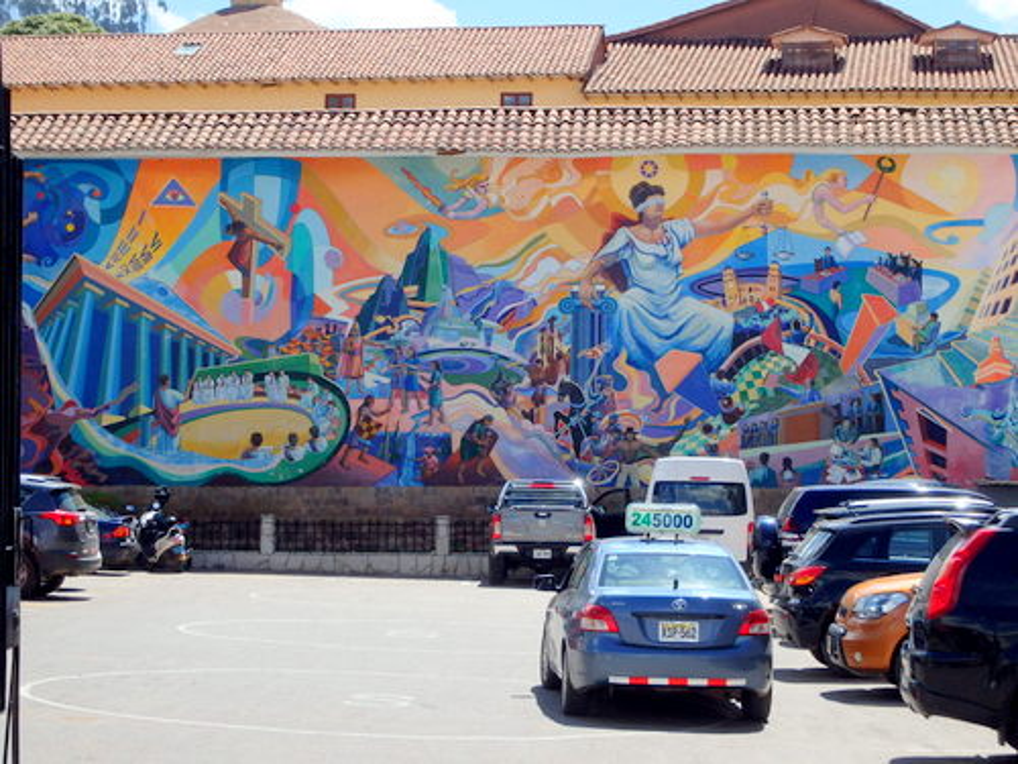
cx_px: 509
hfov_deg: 23.3
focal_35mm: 84
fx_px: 2470
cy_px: 382
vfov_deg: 17.6
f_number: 4.4
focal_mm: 15.1
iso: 125
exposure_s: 1/500
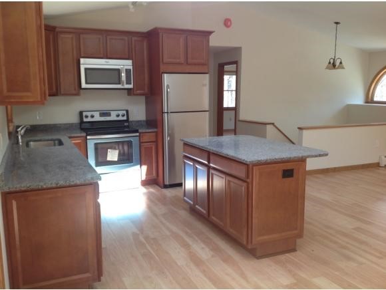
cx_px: 193
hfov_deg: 52.6
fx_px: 391
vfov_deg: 40.8
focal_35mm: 35
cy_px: 145
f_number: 2.4
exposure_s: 1/60
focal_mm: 4.28
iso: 50
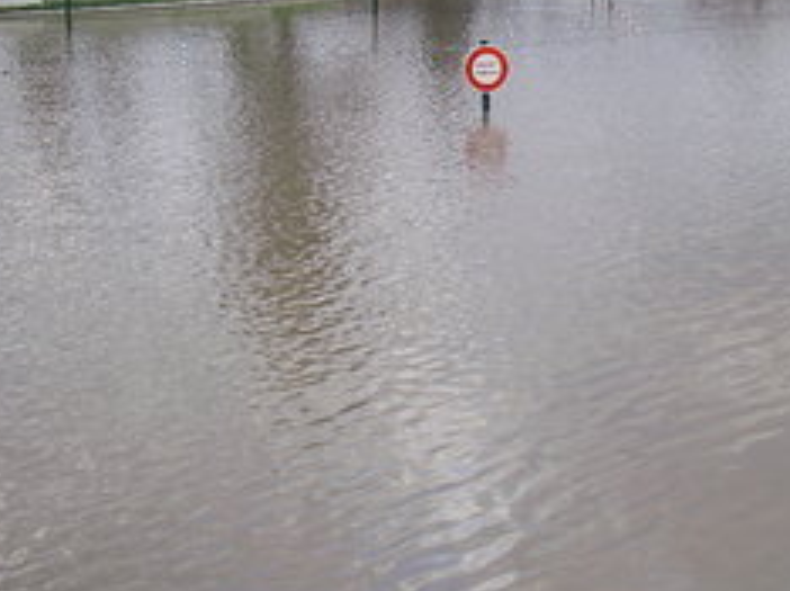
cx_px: 621
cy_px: 247
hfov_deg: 29.2
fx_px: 1482
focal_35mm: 65
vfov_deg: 22.5
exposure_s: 1/100
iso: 64
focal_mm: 6.3
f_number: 3.3
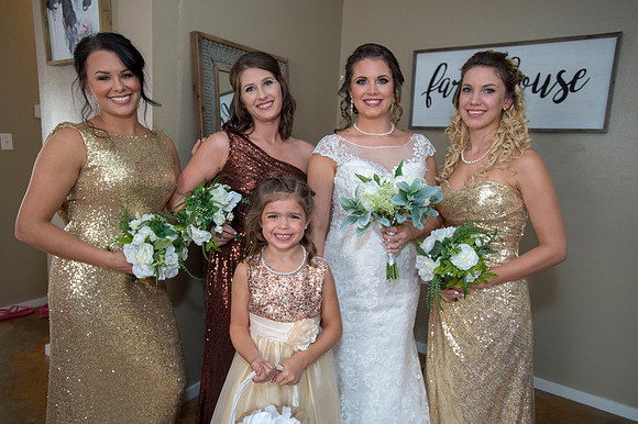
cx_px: 319
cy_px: 212
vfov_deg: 51.2
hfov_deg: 71.5
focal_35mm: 25
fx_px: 443
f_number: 3.5
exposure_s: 1/160
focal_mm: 25
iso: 1250
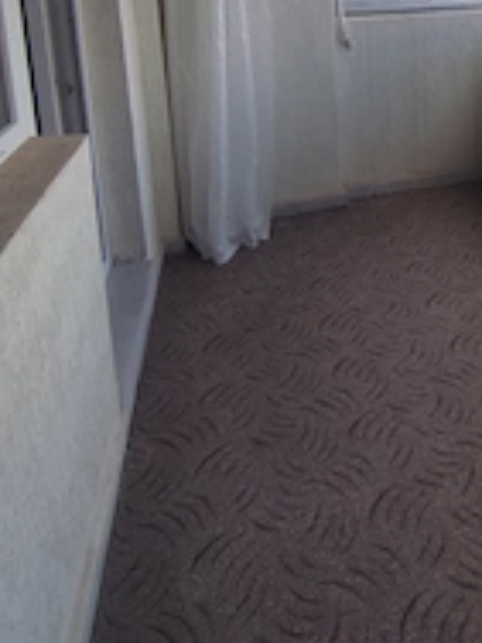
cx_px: 403
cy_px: 53
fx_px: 631
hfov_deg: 39.7
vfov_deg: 47.8
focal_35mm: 34
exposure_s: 1/490
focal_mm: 1.65
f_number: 2.2
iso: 50
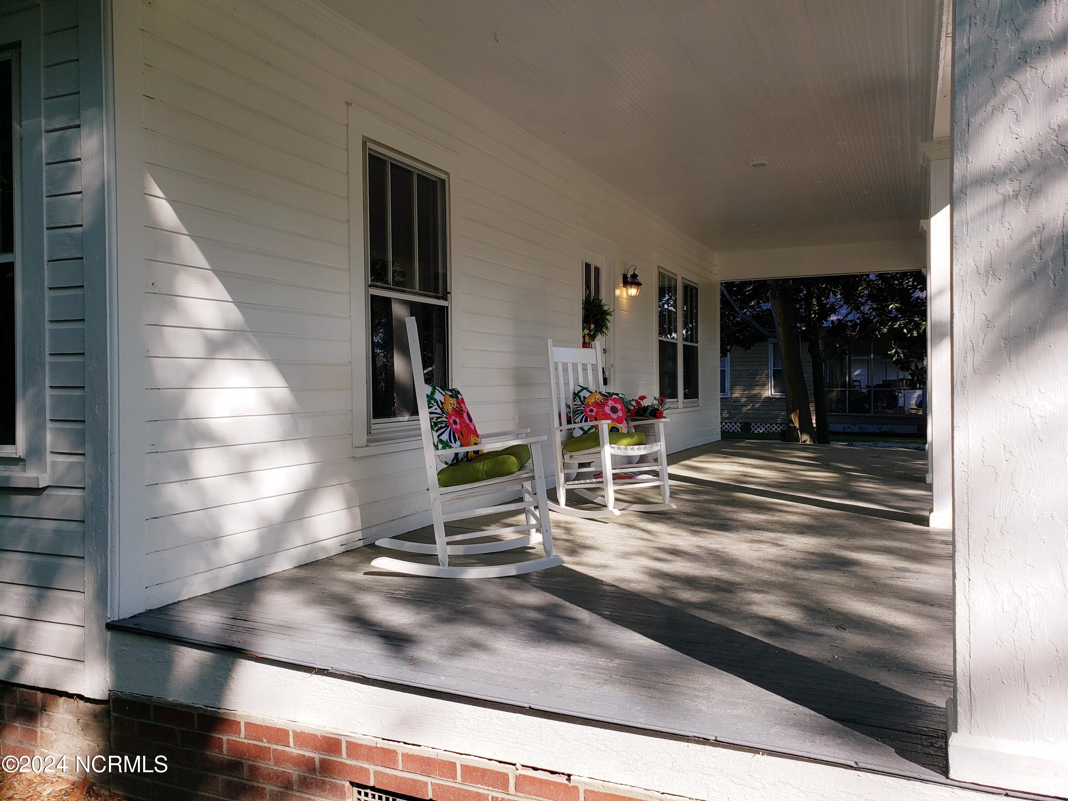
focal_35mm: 26
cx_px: 534
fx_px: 802
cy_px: 400
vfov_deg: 53.1
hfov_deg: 67.3
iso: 50
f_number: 2.4
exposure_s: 1/1073
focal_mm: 4.3
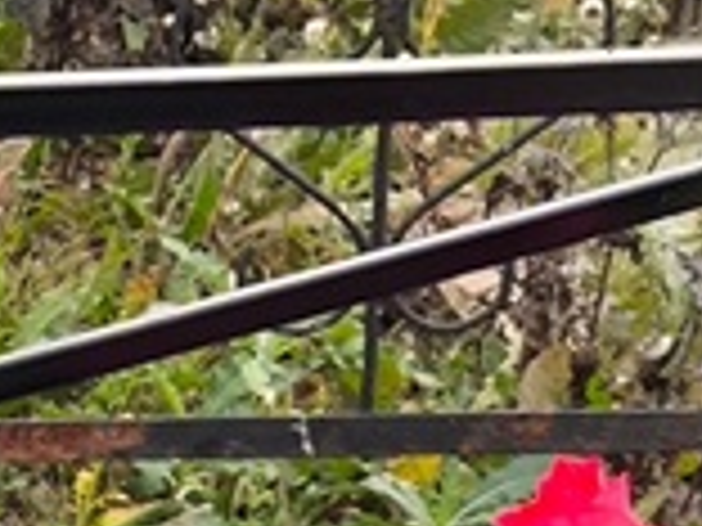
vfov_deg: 5.7
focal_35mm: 256
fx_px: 5192
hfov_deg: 7.4
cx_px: -682
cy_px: 985
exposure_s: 1/123
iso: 50
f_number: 1.7
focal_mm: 4.71
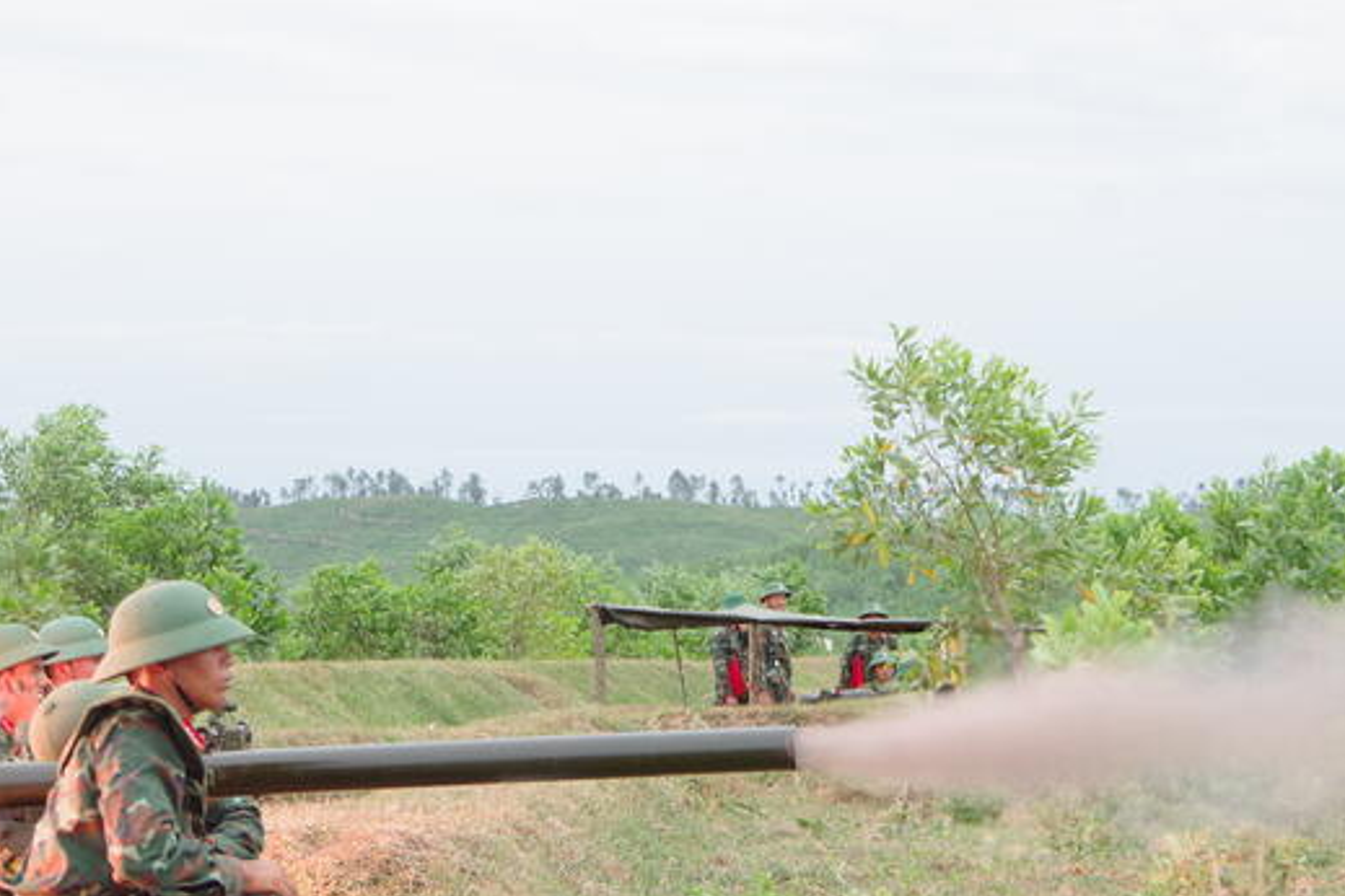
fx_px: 4408
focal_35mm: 118
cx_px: 601
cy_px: 351
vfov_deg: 11.6
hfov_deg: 17.3
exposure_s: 1/640
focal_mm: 48
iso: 800
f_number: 6.3
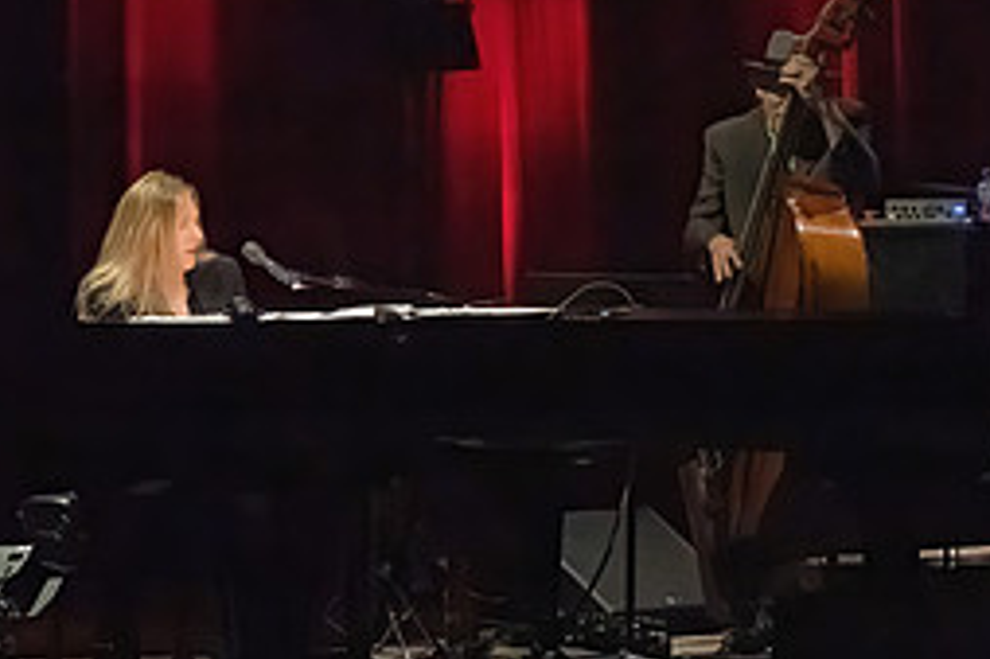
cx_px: 803
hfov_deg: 7.6
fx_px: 7475
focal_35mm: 272
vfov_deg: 5.0
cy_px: 72
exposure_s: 1/320
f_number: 9
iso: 25600
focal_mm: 119
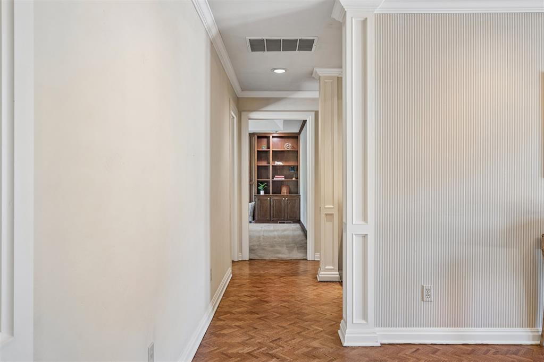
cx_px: 272
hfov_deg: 69.4
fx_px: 393
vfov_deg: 49.6
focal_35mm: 26
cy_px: 181
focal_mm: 26
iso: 200
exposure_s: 1/6
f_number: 8
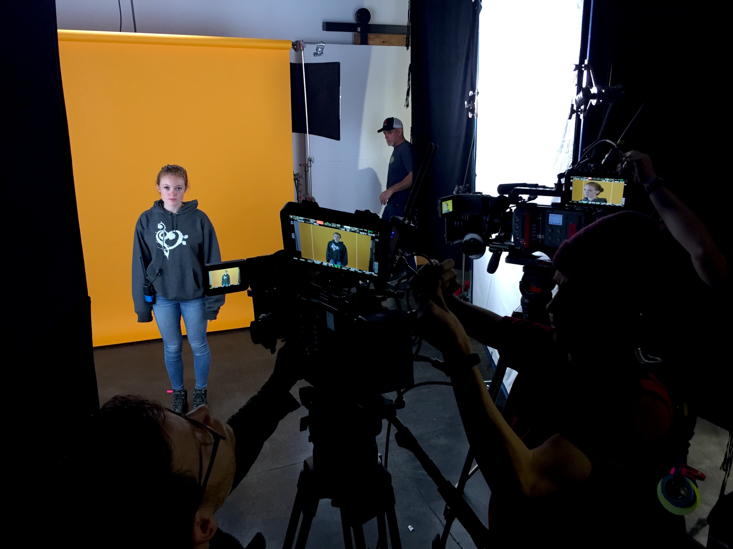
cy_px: 274
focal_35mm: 29
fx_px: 614
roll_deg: -0.7
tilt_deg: -18.2
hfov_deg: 61.7
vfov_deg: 48.2
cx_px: 366
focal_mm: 4.15
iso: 100
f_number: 2.2
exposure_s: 1/30
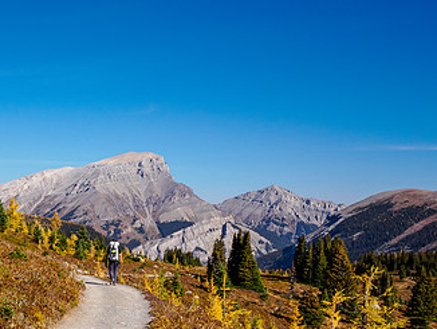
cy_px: 268
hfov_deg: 29.5
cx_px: 84
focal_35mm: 64
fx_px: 809
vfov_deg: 22.6
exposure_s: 1/500
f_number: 8
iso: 200
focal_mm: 18
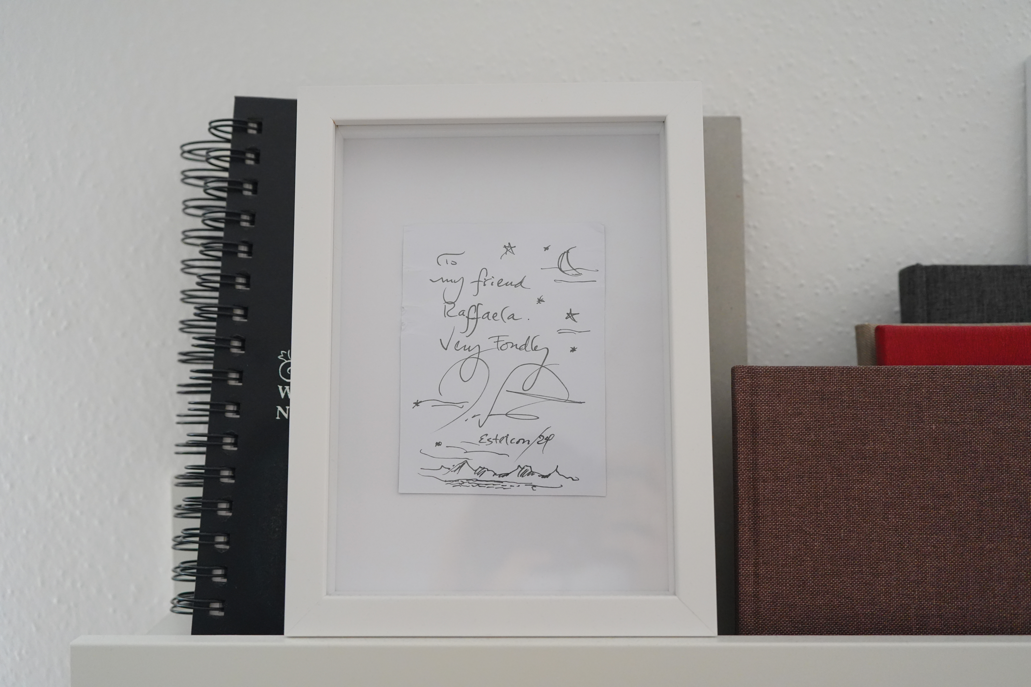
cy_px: 344
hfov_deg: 49.6
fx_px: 1117
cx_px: 516
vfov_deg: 34.2
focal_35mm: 39
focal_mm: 39
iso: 5000
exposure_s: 1/125
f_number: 4
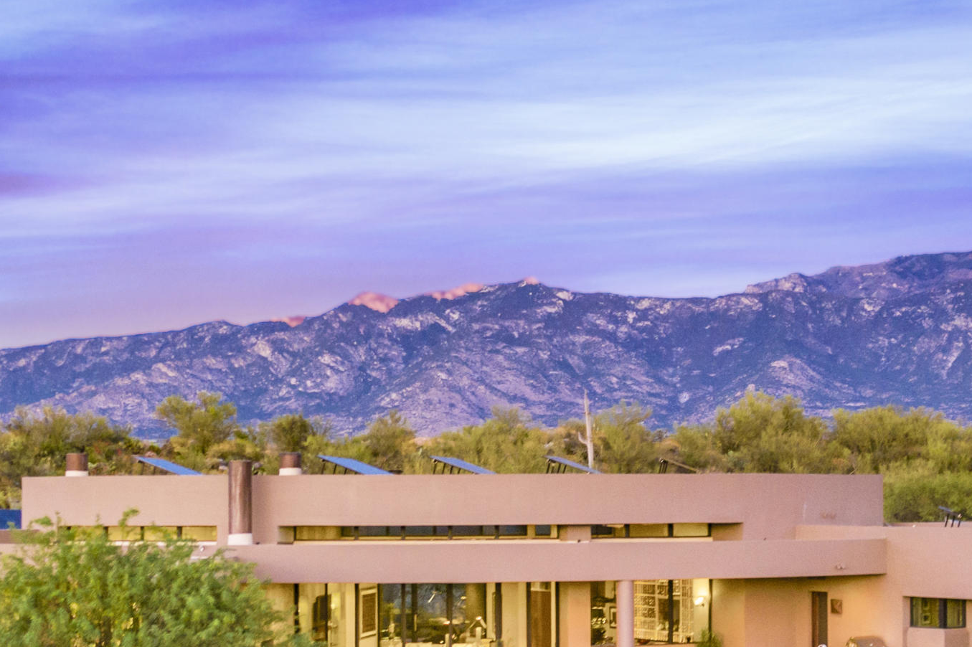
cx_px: 473
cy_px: 584
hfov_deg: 32.4
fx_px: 1673
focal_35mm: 62
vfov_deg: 21.4
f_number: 2.8
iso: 200
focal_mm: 10.26
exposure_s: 1/5
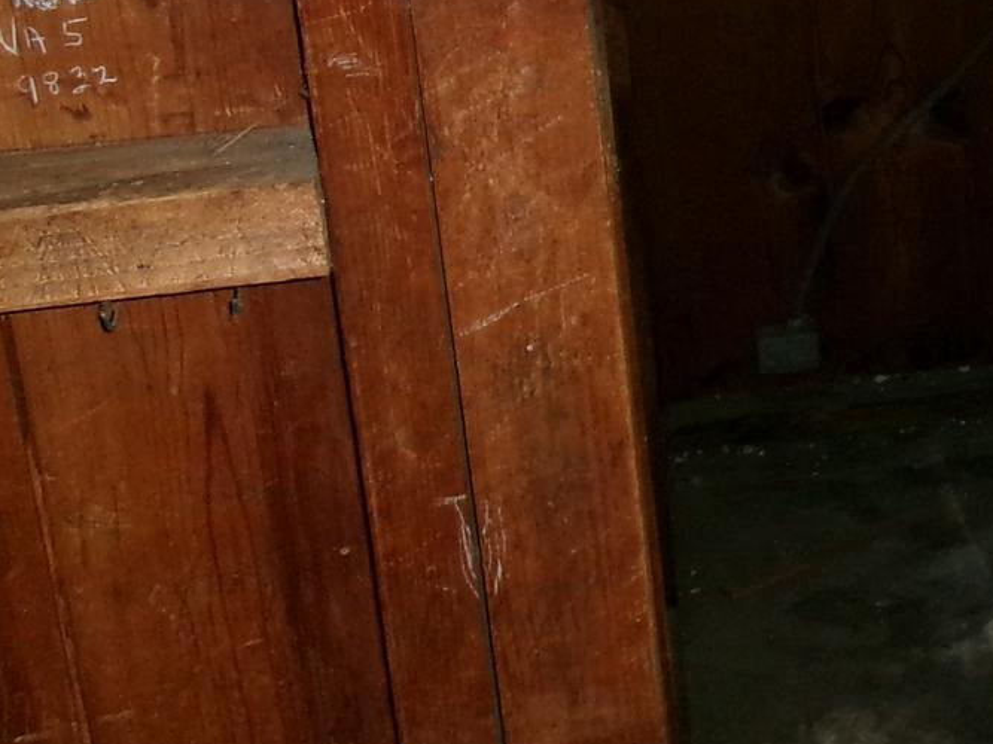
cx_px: 1441
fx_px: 2467
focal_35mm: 86
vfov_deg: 16.8
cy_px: 4
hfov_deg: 20.0
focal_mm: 5.1
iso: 250
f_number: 3.9
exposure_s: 1/34
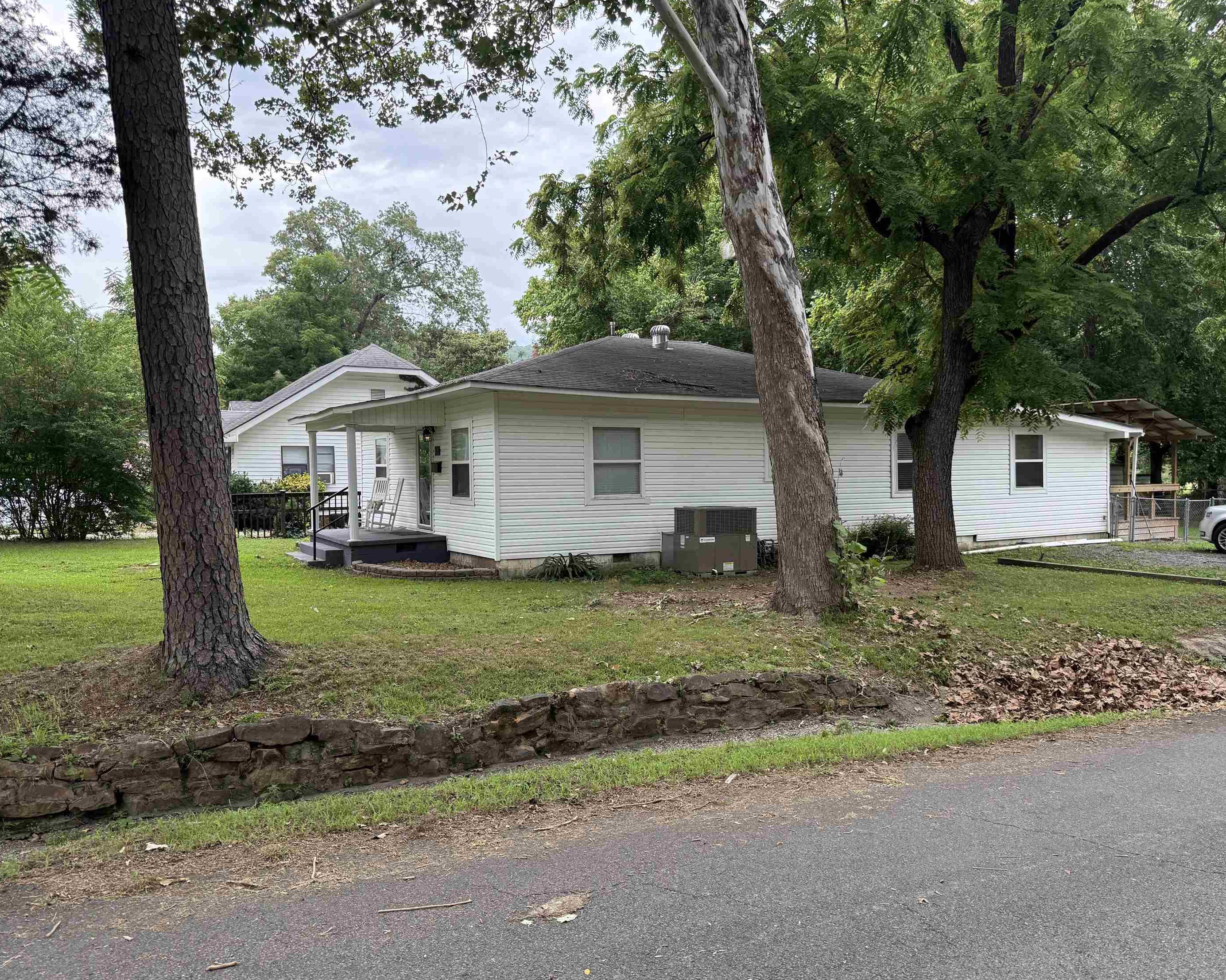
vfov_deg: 54.9
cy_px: 507
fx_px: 943
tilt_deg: -2.5
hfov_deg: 65.9
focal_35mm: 26
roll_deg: -0.1
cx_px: 663
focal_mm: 6.76
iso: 100
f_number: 1.78
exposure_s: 1/602
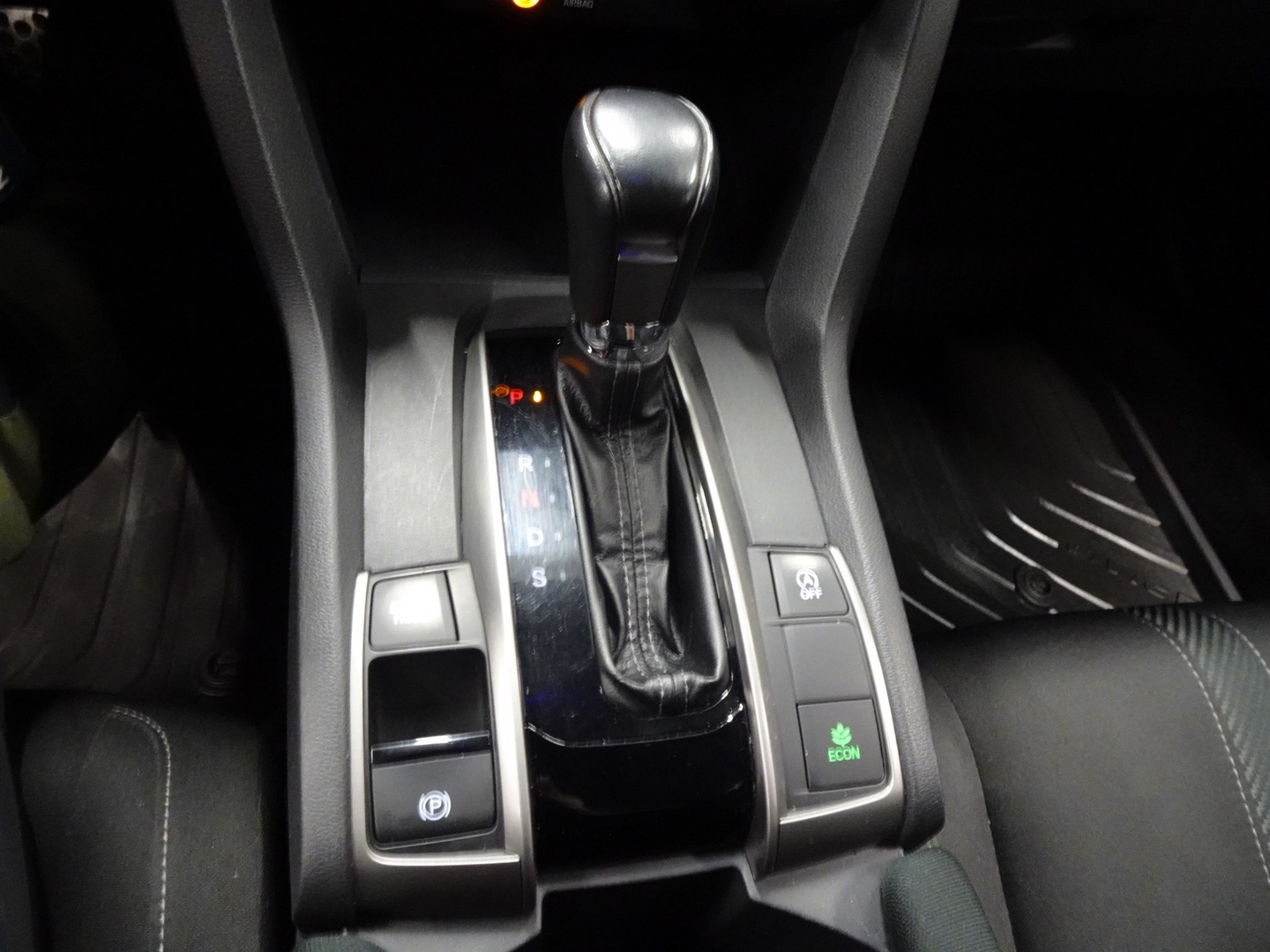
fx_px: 881
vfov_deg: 56.8
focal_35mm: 24
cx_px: 635
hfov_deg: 71.6
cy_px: 476
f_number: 3.5
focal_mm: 4.25
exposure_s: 1/6
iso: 800
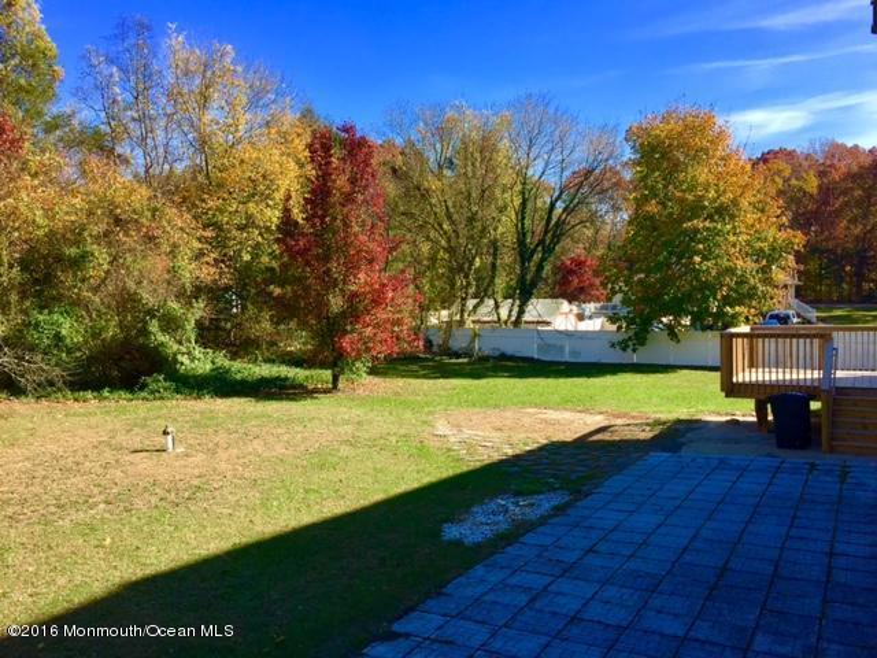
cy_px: 329
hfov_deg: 61.7
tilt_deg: -2.0
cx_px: 438
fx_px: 735
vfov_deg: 48.2
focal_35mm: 29
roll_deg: +0.7
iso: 32
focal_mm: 4.15
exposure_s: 1/1014
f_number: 2.2
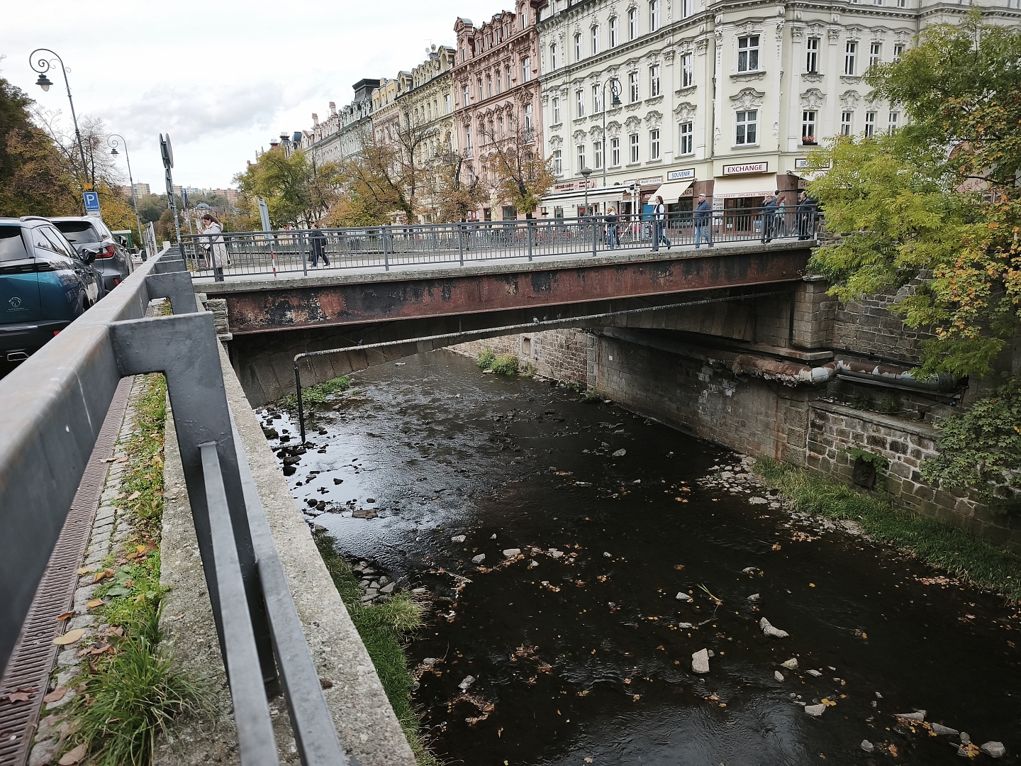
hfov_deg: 73.9
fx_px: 678
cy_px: 383
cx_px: 510
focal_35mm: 23
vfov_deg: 58.9
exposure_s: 1/335
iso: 50
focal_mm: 6.45
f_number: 1.62
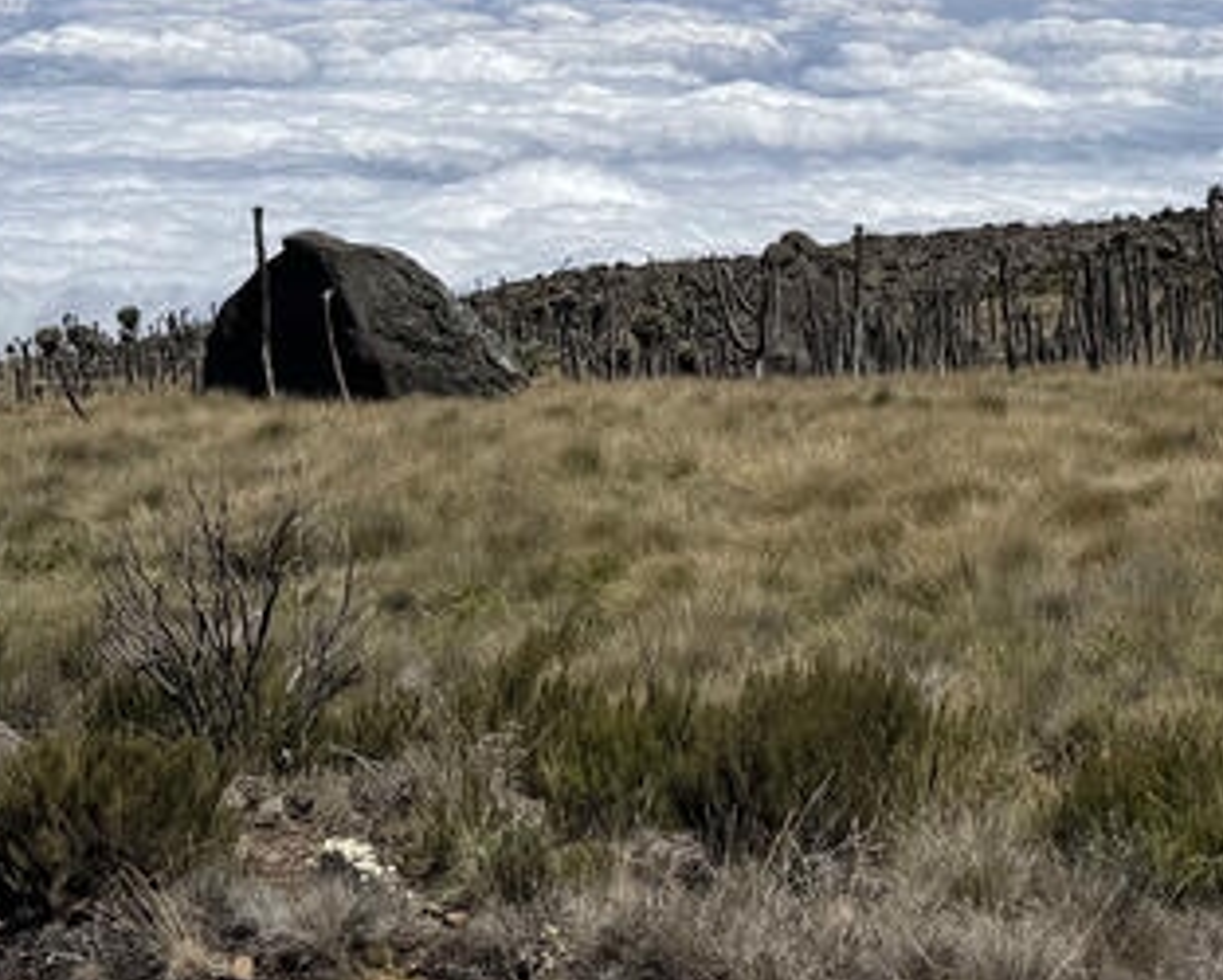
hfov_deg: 25.1
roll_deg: -0.6
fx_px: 2716
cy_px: 47
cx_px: 929
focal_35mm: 75
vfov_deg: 19.9
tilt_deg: -1.5
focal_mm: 6.76
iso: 80
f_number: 1.78
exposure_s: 1/9009
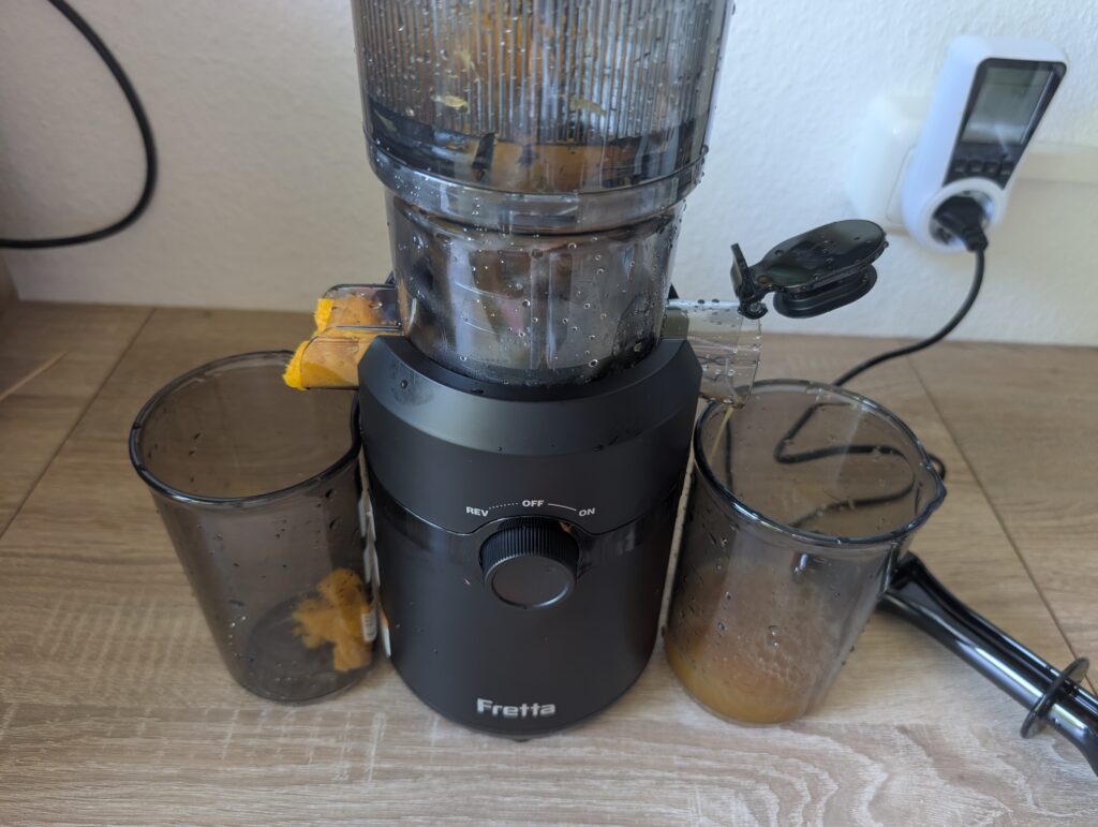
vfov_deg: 56.9
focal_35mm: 24
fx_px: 762
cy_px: 414
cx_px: 549
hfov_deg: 71.5
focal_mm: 6.9
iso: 183
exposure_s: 1/33.9
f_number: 1.68
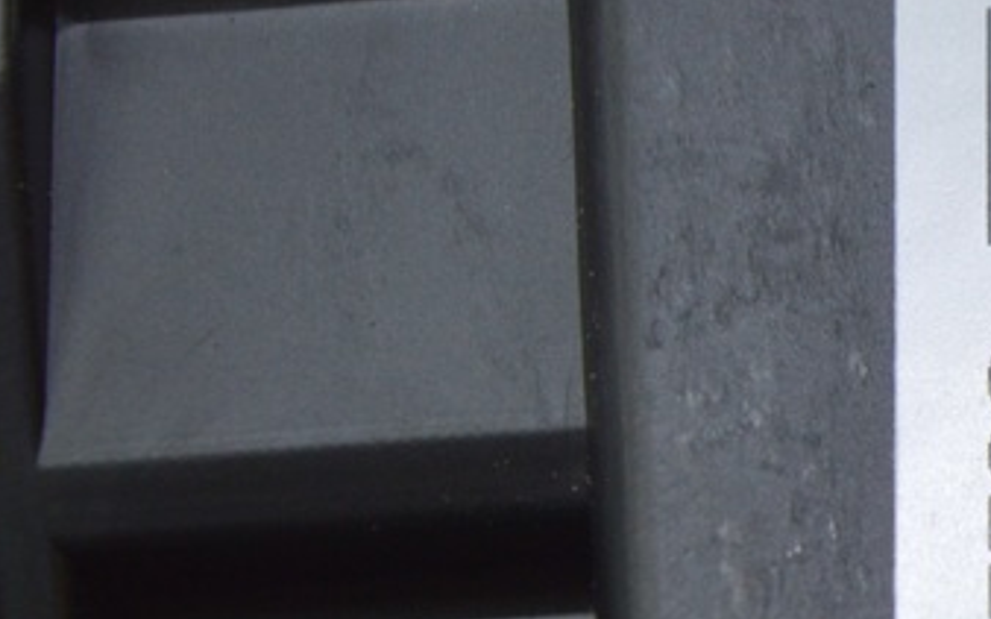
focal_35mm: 255
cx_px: 1314
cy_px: 359
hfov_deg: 8.1
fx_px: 6872
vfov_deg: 5.2
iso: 400
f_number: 5.6
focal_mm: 55
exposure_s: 1/40
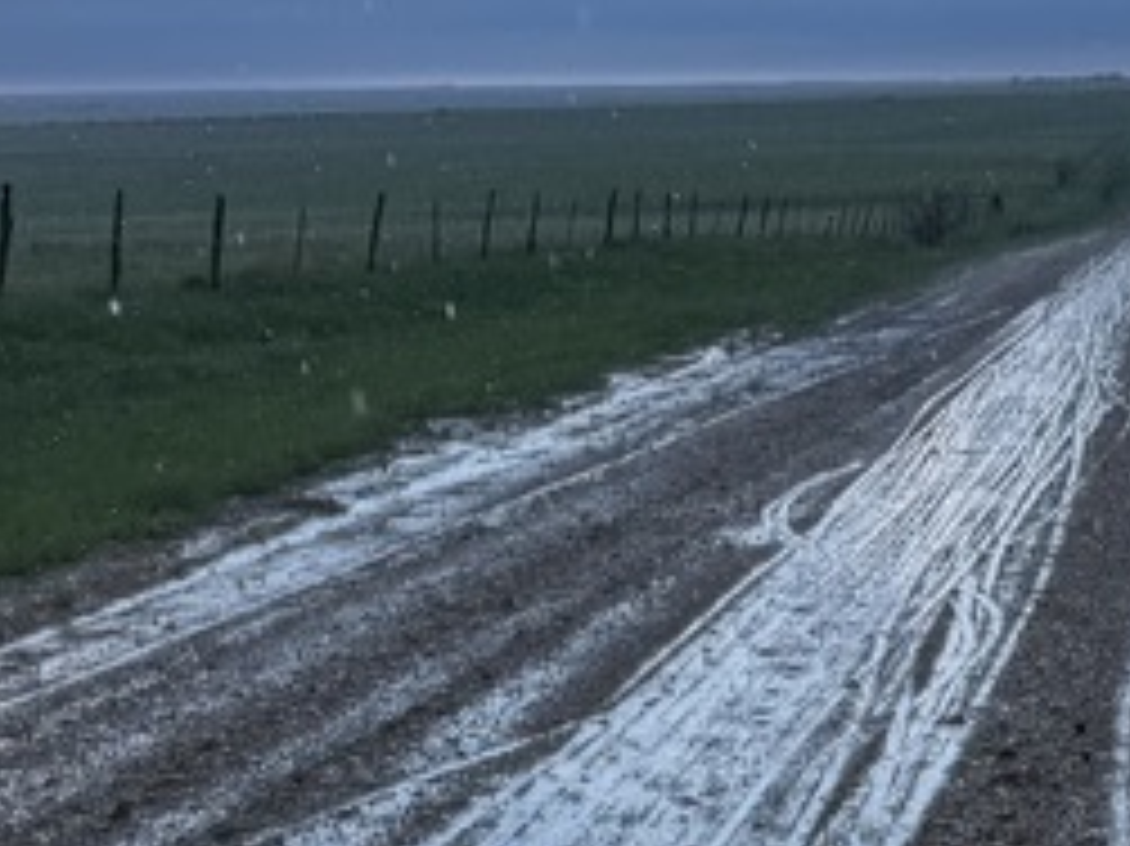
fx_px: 3198
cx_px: 1333
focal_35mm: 98
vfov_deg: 15.0
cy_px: 279
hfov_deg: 19.0
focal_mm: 6.76
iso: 80
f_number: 1.78
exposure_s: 1/1075
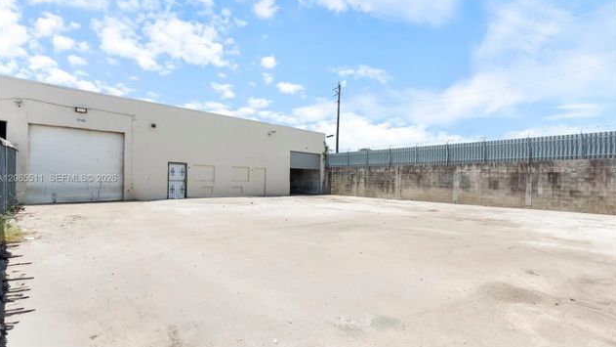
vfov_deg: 63.9
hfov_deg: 95.9
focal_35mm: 17
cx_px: 308
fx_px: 278
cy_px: 179
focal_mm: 16
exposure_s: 1/800
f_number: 9
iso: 800
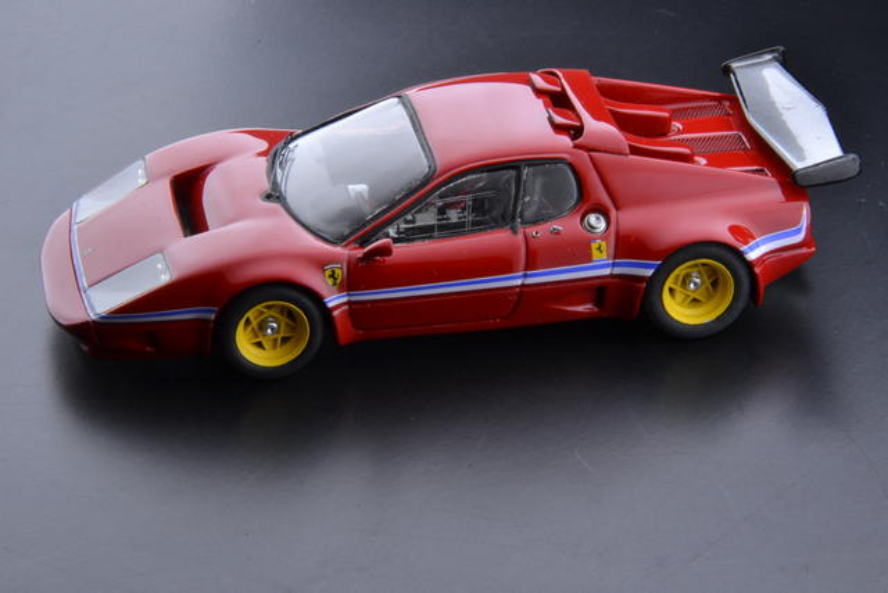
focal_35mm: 158
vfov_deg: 8.7
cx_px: 444
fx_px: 3886
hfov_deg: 13.0
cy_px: 296
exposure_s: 1/4
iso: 400
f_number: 36
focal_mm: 105
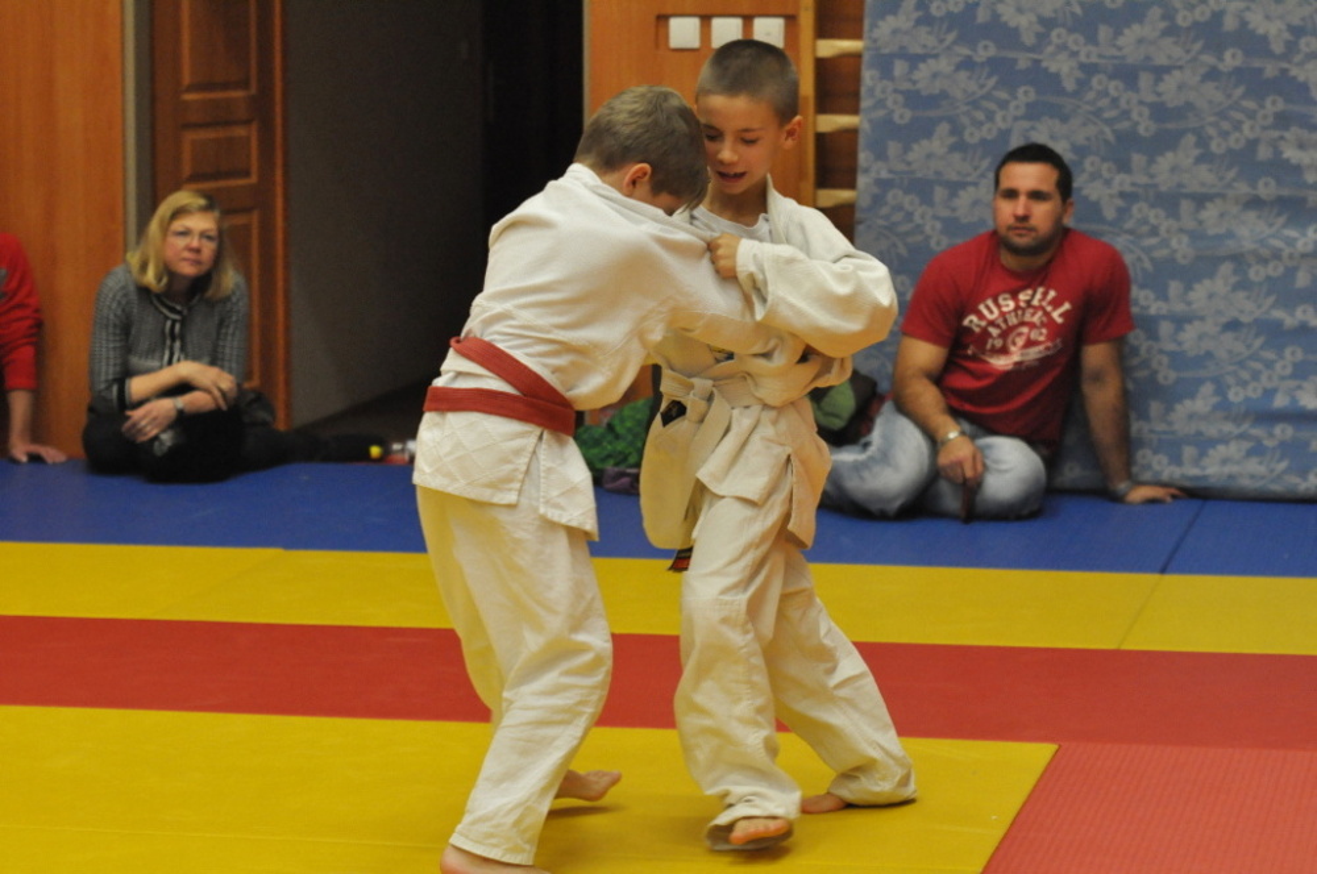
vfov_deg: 13.0
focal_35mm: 105
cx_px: 658
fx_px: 3836
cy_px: 437
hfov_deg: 19.5
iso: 1600
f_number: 3.5
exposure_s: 1/200
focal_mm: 70
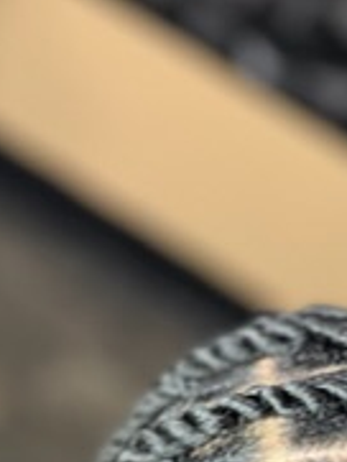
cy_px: 733
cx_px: 122
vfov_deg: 18.4
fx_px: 1228
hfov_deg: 16.1
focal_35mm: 92
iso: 320
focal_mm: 5.1
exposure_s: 1/60
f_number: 1.6
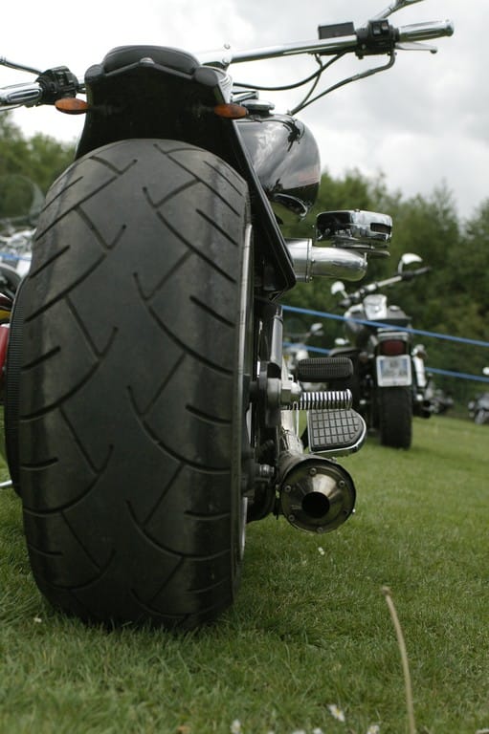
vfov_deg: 31.2
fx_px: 1316
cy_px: 367
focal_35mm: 64
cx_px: 244
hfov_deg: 21.1
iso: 800
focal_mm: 43
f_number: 5
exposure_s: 1/2000
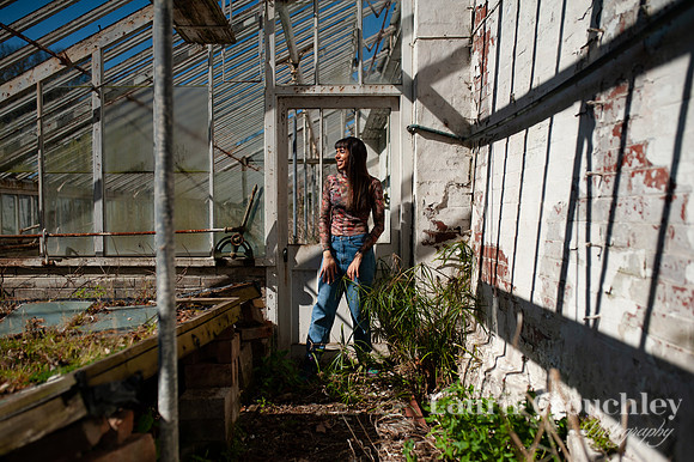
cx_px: 340
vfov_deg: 36.9
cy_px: 231
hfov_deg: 53.2
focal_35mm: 36
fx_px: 693
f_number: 2.5
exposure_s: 1/8000
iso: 200
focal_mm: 35
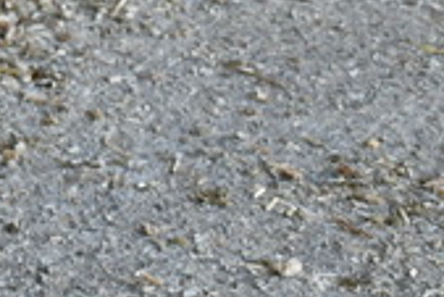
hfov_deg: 5.3
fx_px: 4468
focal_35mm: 362
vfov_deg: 3.7
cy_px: -552
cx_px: -1011
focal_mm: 34
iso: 800
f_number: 4.2
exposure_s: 1/200
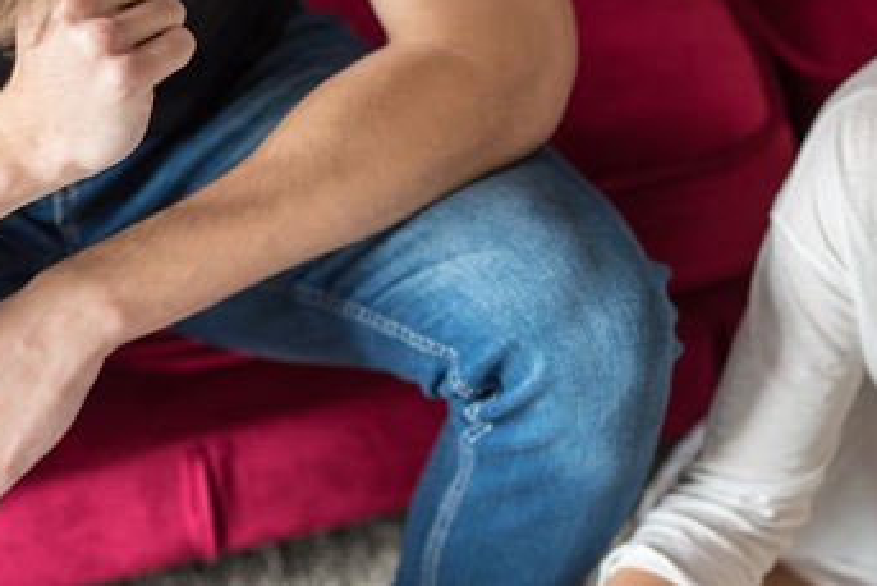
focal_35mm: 113
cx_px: 768
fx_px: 2754
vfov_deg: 12.1
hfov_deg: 17.8
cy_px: 431
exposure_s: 1/160
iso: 500
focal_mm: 50
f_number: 2.2
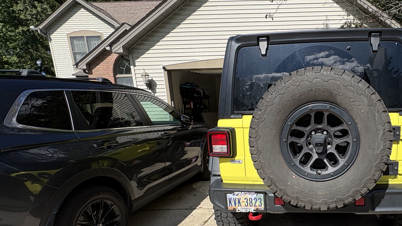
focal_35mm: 24
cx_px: 298
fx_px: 256
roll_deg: +3.0
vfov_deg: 46.6
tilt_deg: -11.1
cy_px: 159
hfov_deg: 71.5
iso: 50
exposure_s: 1/1420
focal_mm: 2.22
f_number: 2.2
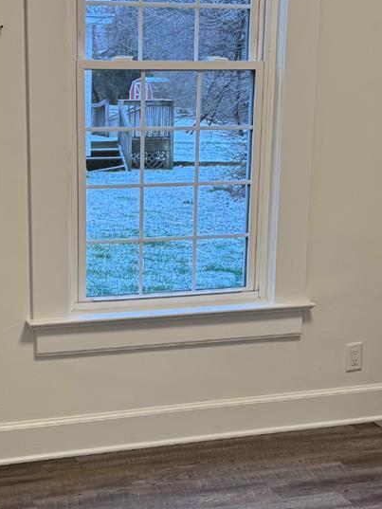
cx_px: 127
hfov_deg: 21.9
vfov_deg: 28.9
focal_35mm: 67
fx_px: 985
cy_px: 309
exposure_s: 1/121
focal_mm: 6.76
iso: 100
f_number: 1.78
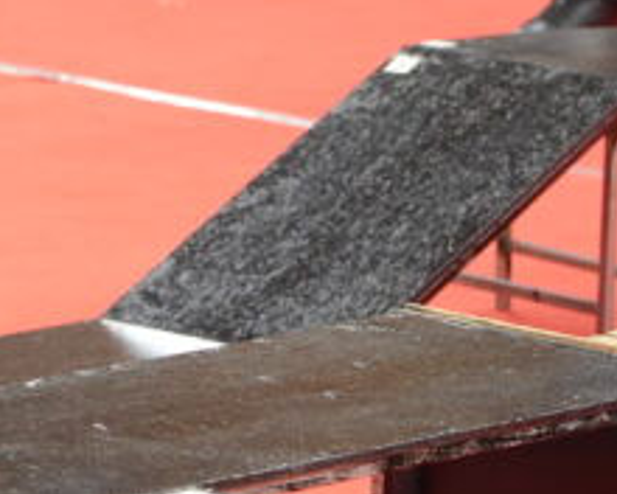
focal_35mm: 322
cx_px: -544
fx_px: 5881
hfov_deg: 5.9
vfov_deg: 4.8
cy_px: -102
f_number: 4
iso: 800
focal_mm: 73.7
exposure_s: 1/320
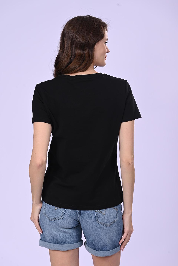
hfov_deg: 11.4
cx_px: 89
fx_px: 890
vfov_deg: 17.1
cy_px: 133
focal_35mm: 120
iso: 200
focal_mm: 120
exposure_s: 1/160
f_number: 9
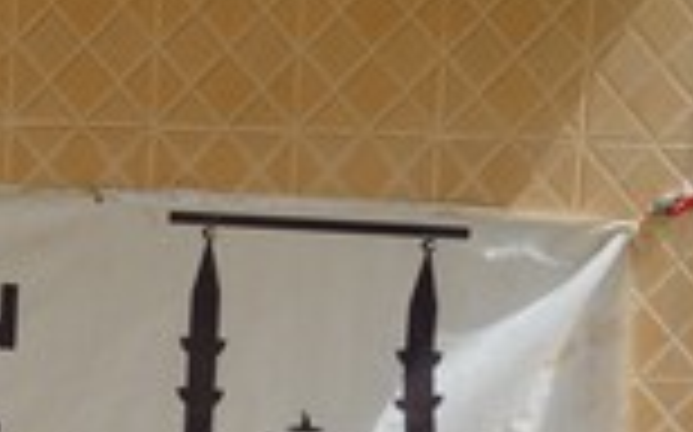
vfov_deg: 8.2
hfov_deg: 12.5
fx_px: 2869
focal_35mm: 152
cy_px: 846
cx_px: -598
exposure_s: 1/250
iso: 100
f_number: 8
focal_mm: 24
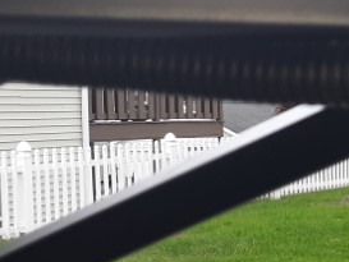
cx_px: 603
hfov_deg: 16.2
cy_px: 142
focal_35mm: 105
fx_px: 1059
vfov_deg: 14.1
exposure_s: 1/120
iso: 50
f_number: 1.7
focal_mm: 3.7
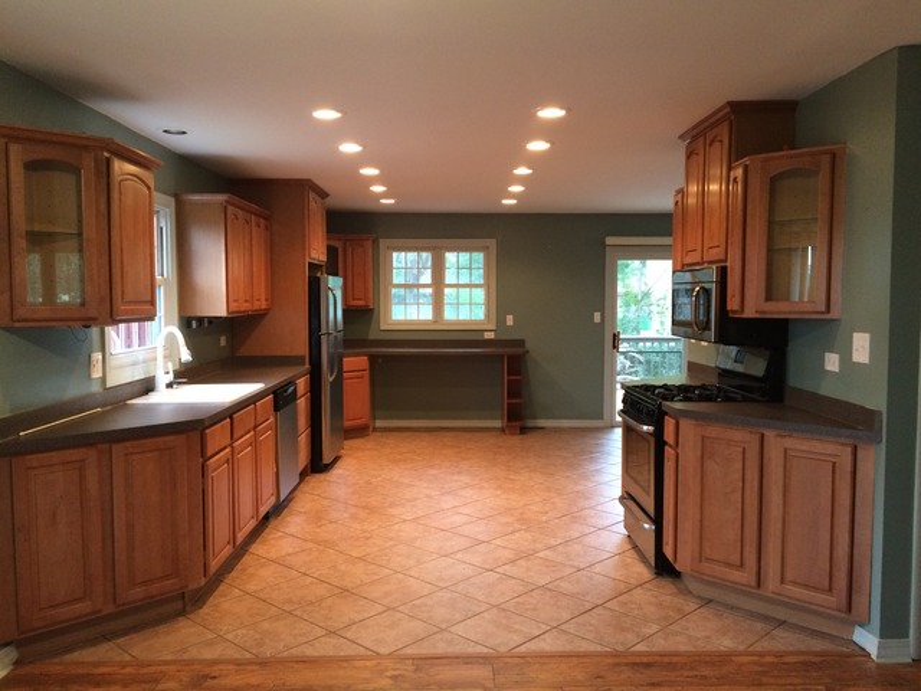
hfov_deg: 61.7
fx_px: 772
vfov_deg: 48.2
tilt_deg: -3.4
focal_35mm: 29
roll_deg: +1.6
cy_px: 346
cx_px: 460
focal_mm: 4.15
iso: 200
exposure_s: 1/30
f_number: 2.2
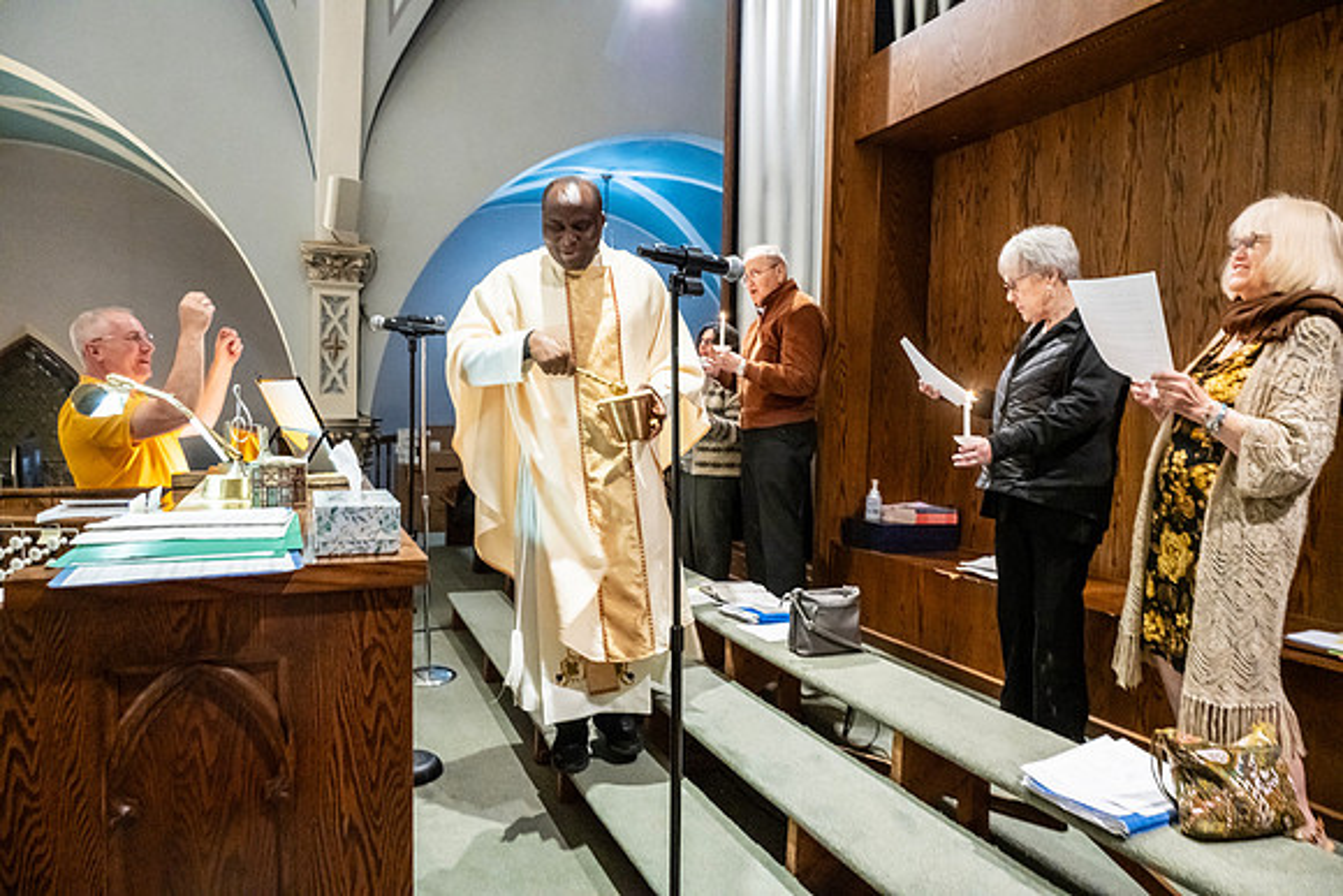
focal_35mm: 24
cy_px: 448
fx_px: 896
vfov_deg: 53.2
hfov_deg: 73.7
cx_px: 672
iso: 5000
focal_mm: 24
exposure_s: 1/60
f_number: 7.1
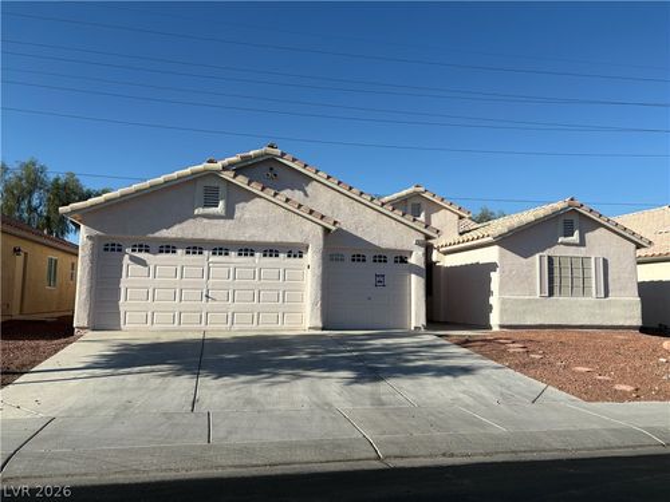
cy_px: 251
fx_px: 503
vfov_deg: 53.1
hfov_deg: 67.3
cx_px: 335
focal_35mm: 26
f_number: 1.6
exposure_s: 1/4065
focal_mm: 5.96
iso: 50
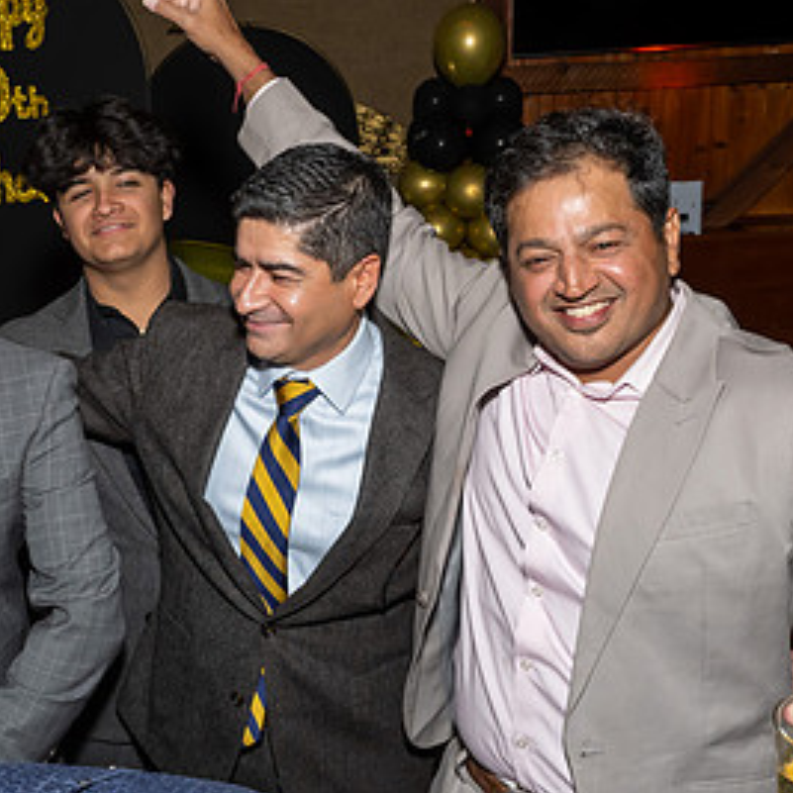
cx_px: 227
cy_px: 405
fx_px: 1244
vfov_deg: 35.4
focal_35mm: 48
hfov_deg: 34.8
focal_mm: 17
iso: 800
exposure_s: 1/250
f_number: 8
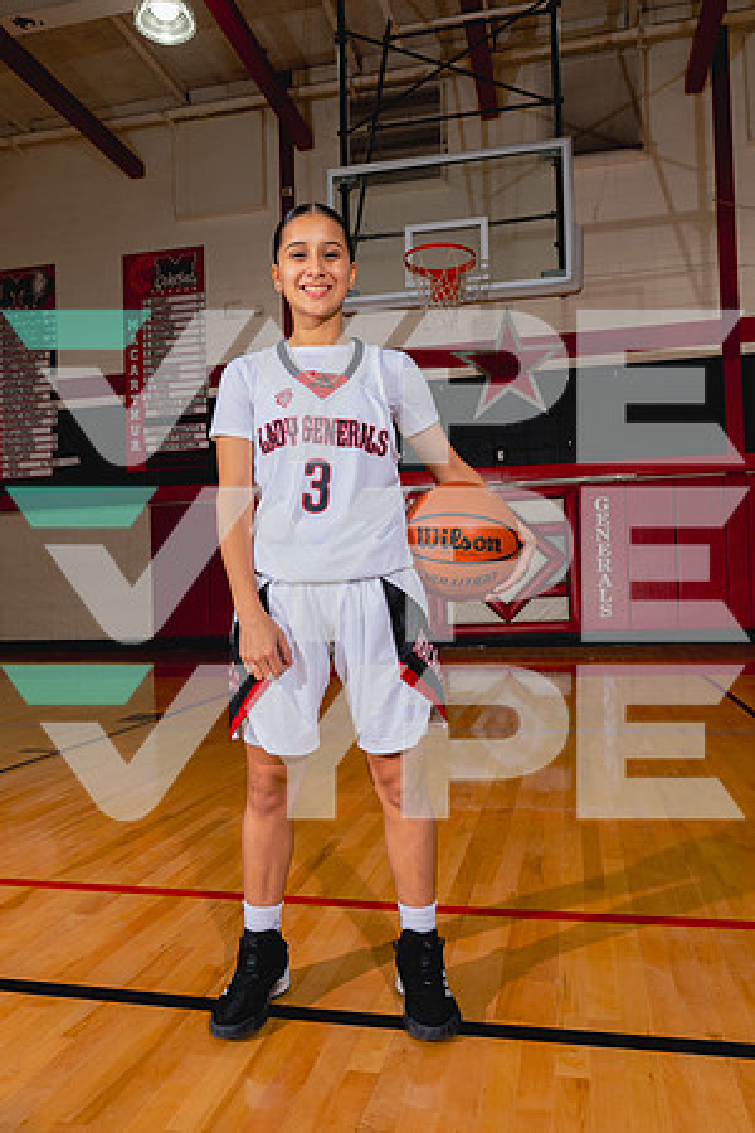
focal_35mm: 28
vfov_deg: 65.5
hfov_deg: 46.4
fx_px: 881
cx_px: 378
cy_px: 566
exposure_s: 1/250
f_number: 8
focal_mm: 28
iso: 800
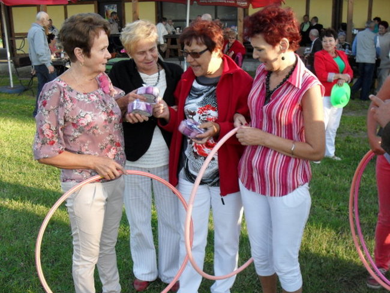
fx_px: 428
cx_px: 195
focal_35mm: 38
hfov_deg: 49.0
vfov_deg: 37.7
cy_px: 146
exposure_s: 1/180
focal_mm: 6.3
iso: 80
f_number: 2.8
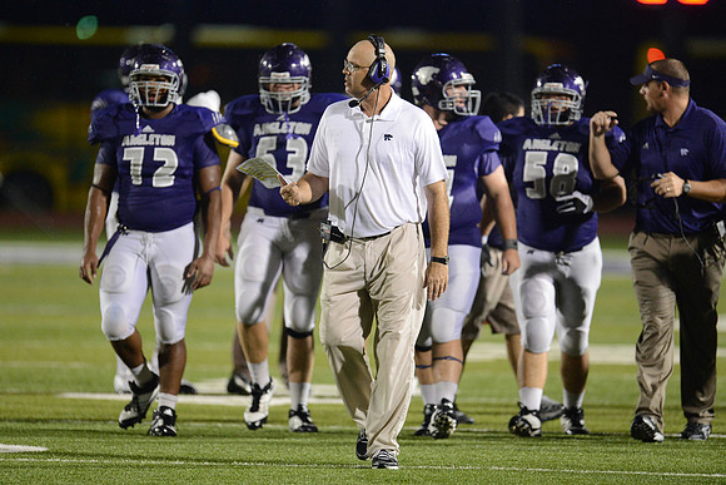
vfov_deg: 3.4
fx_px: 8068
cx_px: 363
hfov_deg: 5.2
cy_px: 242
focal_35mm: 400
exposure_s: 1/1000
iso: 5000
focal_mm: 400
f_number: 2.8
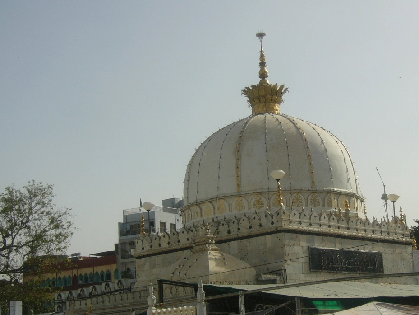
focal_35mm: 62
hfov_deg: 31.1
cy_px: 167
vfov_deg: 23.7
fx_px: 751
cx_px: 258
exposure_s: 1/250
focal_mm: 7.5
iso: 50
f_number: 9
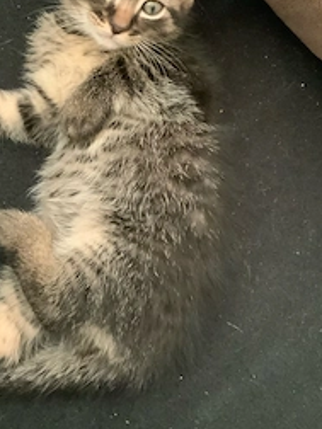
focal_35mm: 46
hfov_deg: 31.5
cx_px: 150
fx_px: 571
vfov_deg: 40.6
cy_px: 136
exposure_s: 1/27
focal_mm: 3
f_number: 1.8
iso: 640
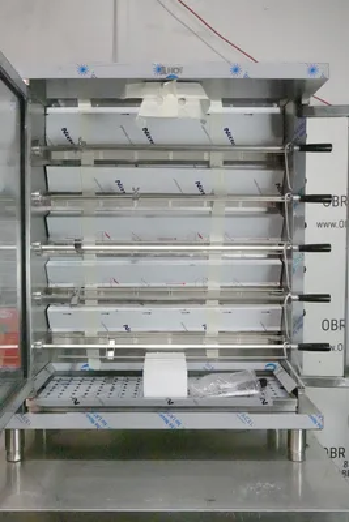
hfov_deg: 41.1
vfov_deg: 58.7
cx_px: 174
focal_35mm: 32
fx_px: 465
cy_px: 261
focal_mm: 12.01
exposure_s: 1/500
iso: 12800
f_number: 5.6
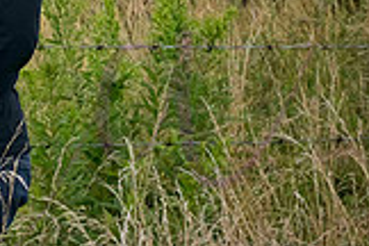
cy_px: -92
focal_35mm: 179
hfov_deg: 11.1
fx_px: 1835
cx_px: -144
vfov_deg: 7.6
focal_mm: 50
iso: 640
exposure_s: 1/320
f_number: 8
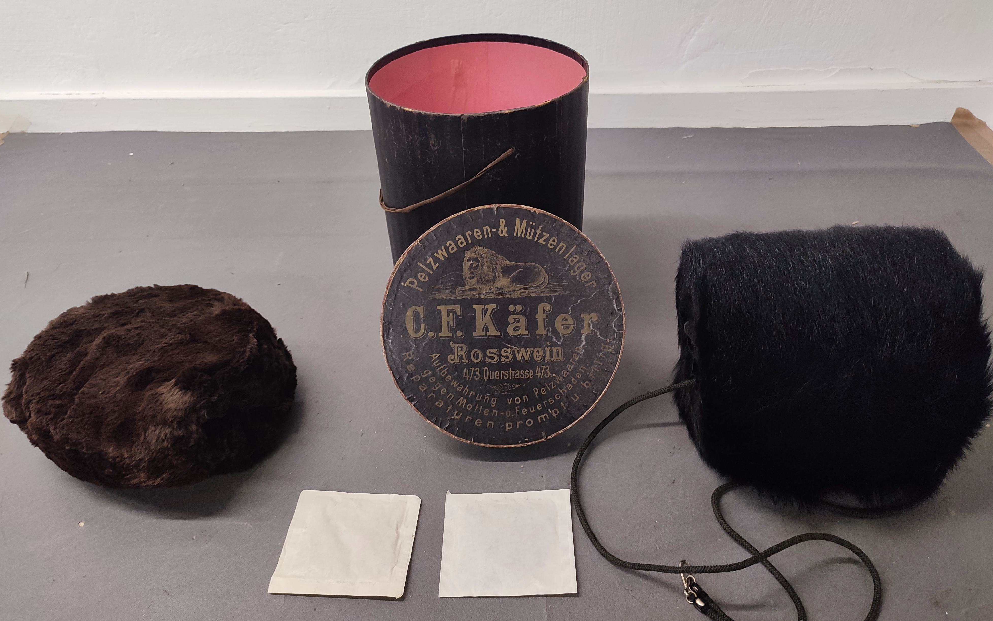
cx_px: 494
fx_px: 731
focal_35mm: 27
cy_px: 315
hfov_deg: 68.4
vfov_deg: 46.0
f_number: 1.9
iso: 405
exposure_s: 1/25
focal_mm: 6.04
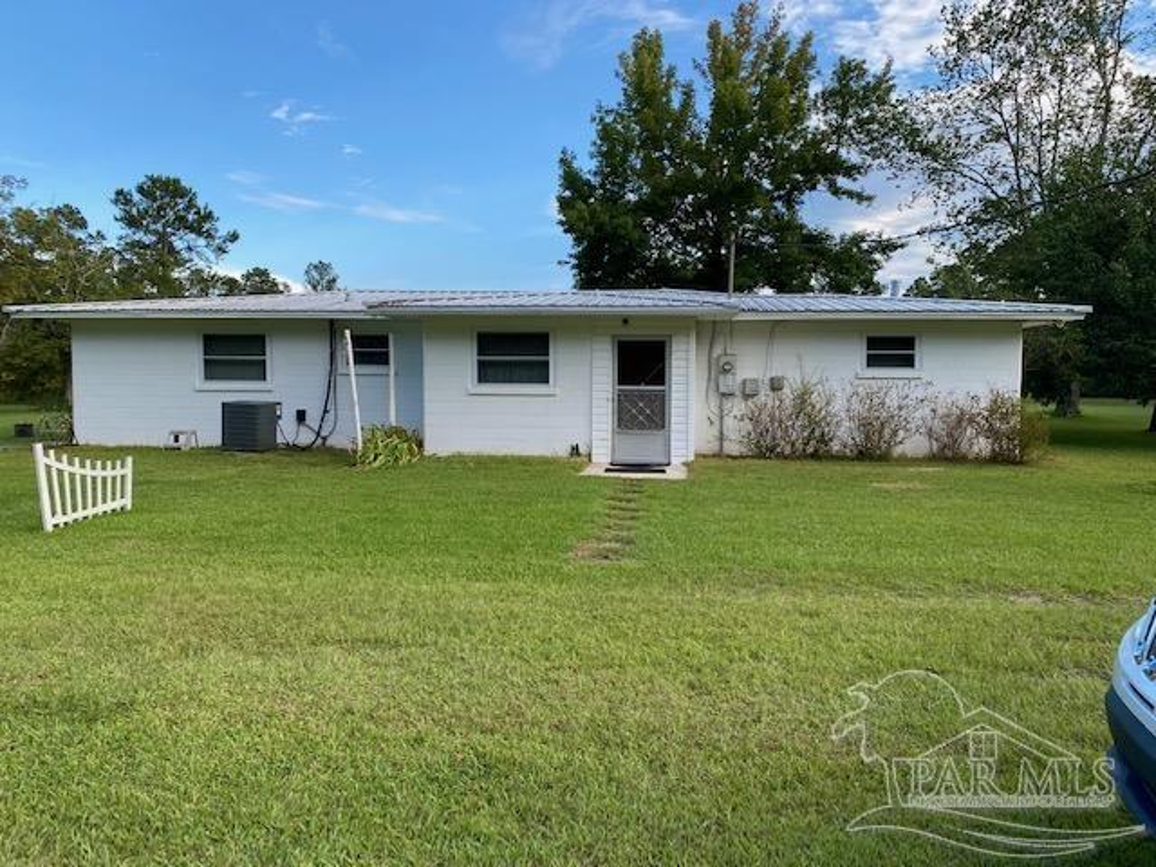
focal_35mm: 26
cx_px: 578
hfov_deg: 67.3
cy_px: 434
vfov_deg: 53.1
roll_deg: +0.3
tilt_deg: -2.0
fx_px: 868
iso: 32
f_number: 1.8
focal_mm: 4.25
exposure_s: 1/626
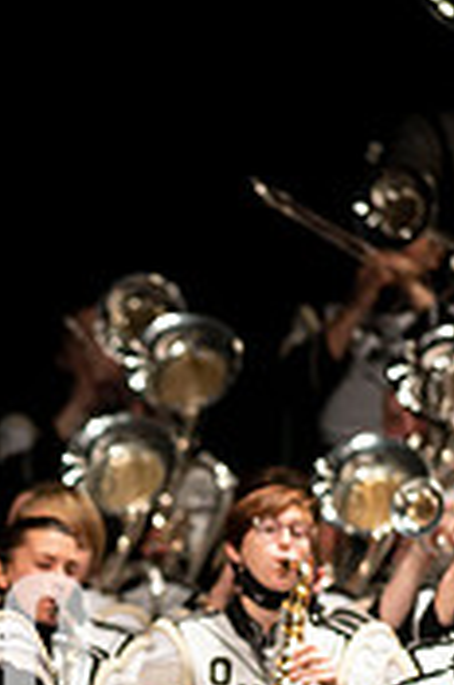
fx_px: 14661
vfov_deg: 2.7
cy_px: 681
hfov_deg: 1.8
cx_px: -84
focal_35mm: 772
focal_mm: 300
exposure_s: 1/500
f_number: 2.8
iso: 3200
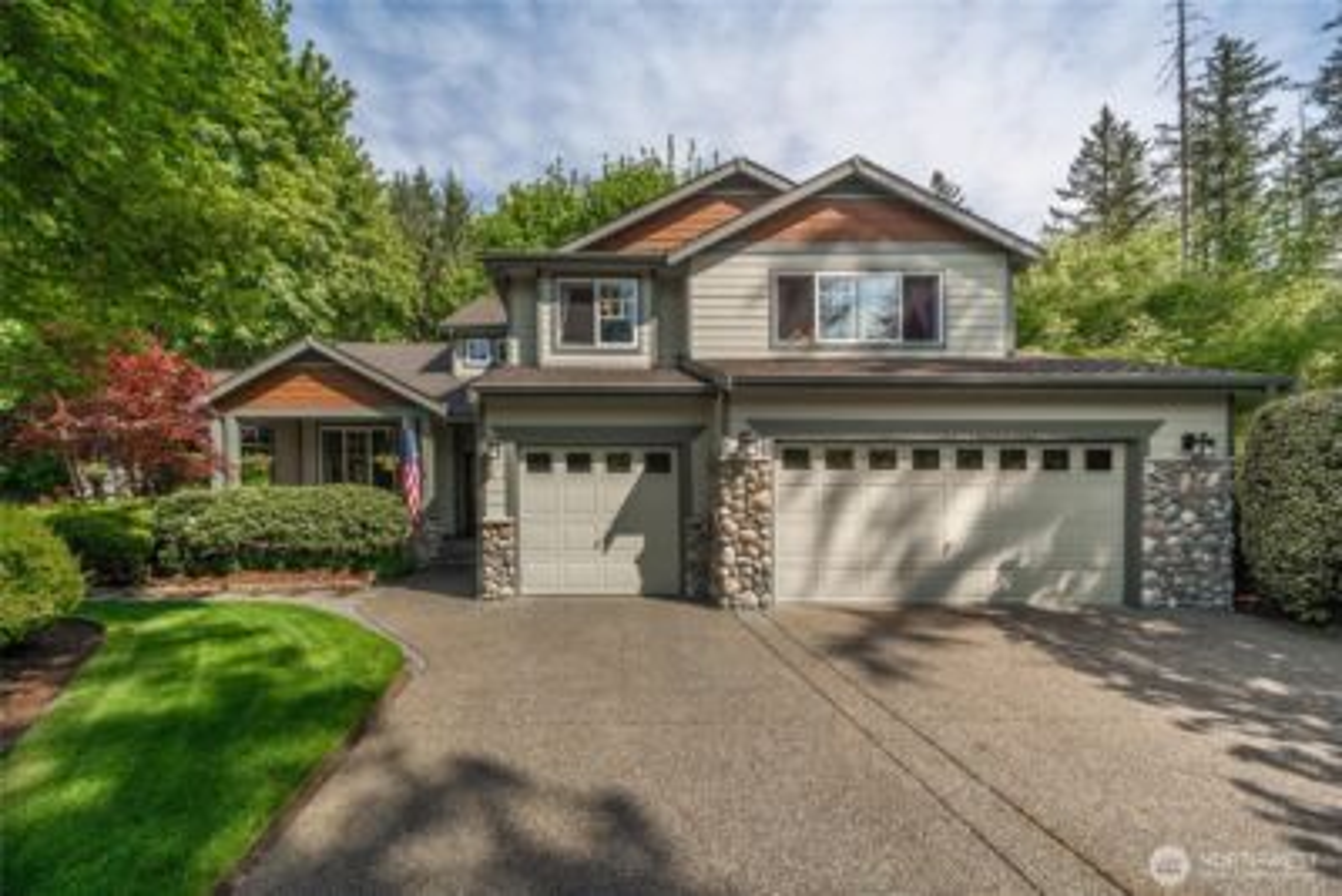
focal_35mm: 12
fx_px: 447
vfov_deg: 90.1
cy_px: 448
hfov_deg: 112.6
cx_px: 671
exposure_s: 1/200
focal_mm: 12
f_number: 8
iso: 100
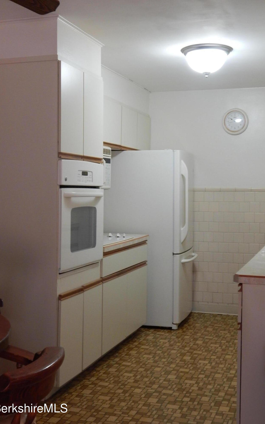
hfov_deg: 28.0
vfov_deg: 43.5
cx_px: 152
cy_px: 213
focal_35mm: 46
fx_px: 531
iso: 320
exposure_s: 1/30
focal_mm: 7.7
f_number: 3.6
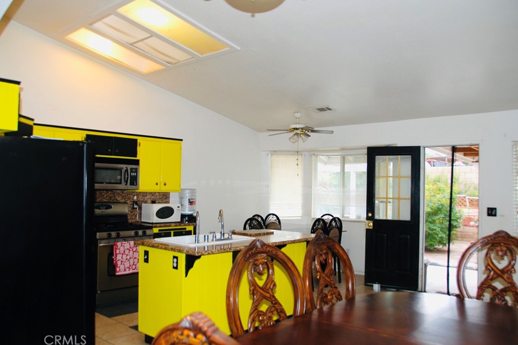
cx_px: 256
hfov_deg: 60.3
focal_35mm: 31
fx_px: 446
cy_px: 169
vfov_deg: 42.3
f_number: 3.8
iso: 200
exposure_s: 1/60
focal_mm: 20
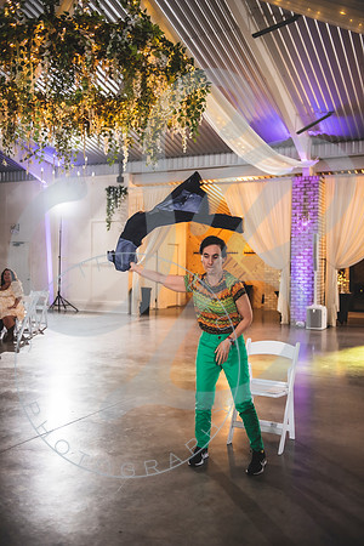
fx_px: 531
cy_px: 273
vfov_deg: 54.4
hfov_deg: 37.9
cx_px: 182
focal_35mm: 35
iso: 1000
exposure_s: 1/125
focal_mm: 35
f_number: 2.8
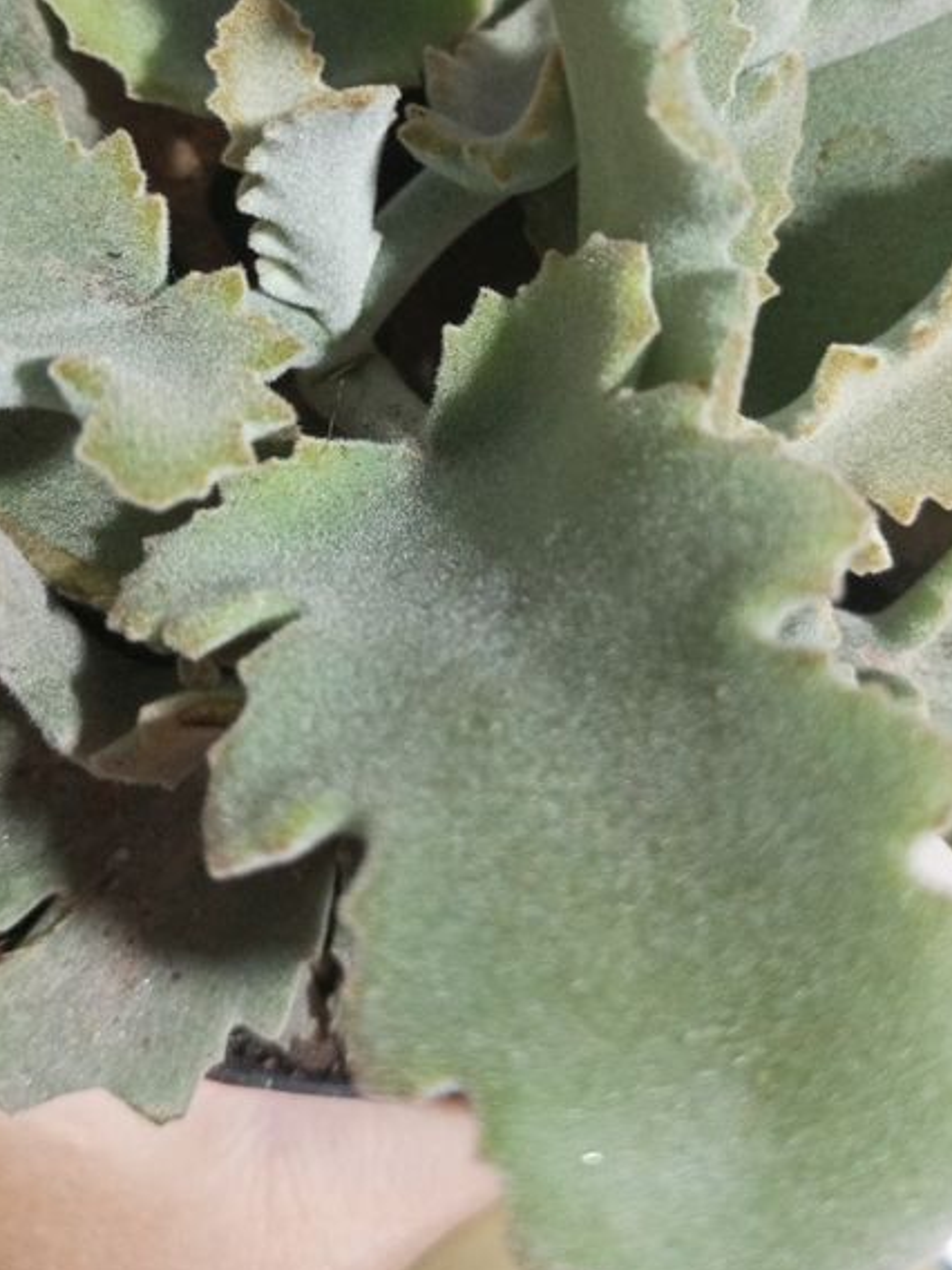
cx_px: 485
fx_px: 1393
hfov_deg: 37.7
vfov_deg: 47.9
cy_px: 389
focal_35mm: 38
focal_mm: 4.11
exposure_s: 1/50
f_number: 1.6
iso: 920
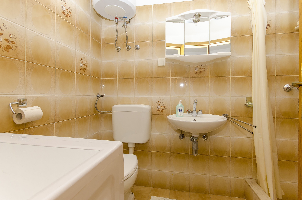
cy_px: 95
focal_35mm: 16
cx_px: 157
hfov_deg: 96.8
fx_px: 134
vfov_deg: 73.5
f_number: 8
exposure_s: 1/125
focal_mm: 10
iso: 400
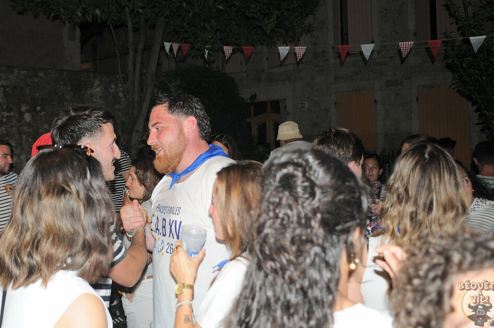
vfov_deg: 33.9
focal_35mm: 39
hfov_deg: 49.1
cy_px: 116
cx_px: 186
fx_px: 534
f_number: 3.5
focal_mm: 20
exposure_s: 1/60
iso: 200
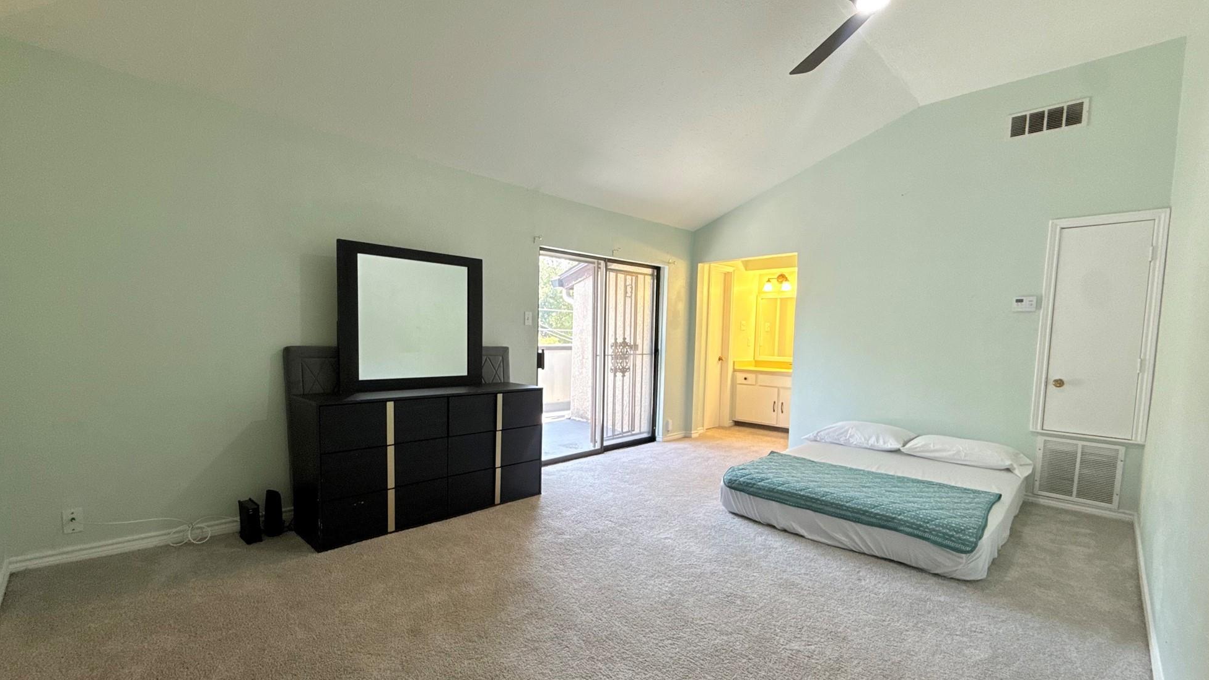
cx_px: 593
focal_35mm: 16
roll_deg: -1.4
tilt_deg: -4.9
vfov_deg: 66.9
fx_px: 513
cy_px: 375
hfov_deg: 99.4
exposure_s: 1/120
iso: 125
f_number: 2.2
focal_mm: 2.22
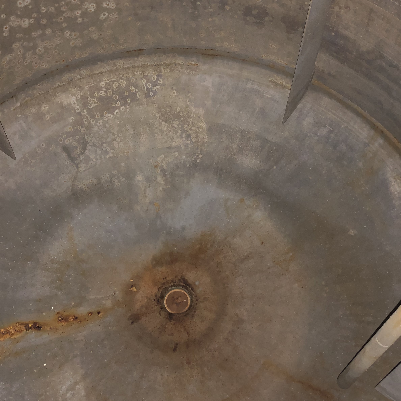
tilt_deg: -58.0
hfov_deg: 40.0
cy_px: 173
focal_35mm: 42
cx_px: 200
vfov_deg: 39.9
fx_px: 550
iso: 200
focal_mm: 3.99
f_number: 1.8
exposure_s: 1/6
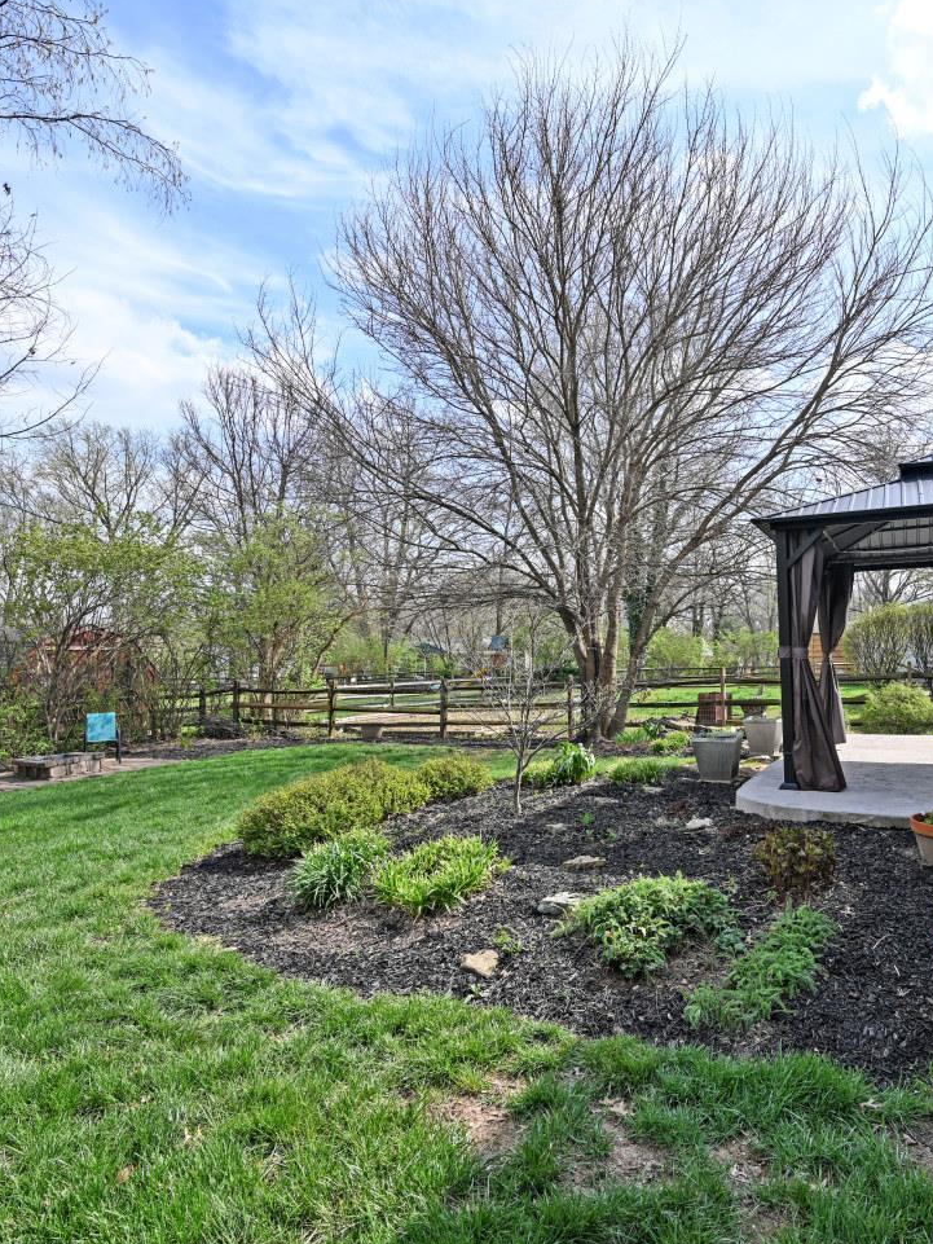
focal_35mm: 21
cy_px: 632
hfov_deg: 62.7
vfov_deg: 79.0
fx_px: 755
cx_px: 572
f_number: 6.3
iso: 72
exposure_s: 1/200
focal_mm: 14
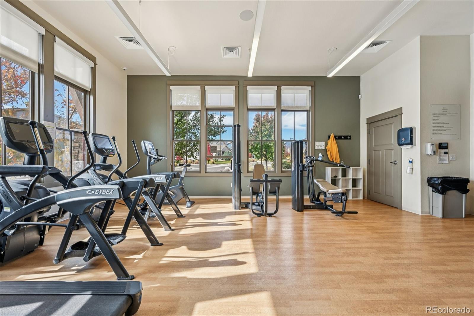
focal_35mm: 14
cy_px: 158
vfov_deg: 81.2
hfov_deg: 104.3
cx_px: 237
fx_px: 184
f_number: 8
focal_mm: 14
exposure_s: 1/15
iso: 100
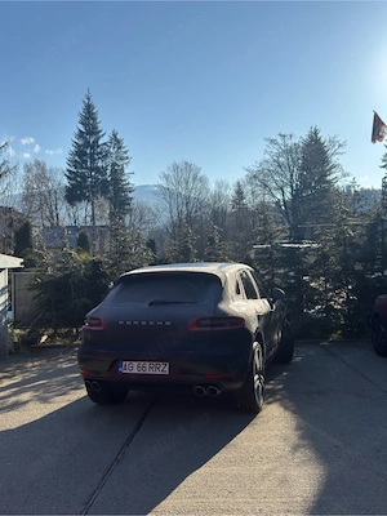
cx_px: 194
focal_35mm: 33
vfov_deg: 55.4
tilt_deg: -1.8
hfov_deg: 42.9
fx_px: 492
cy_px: 258
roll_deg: -0.2
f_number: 1.78
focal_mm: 6.76
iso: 100
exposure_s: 1/7937
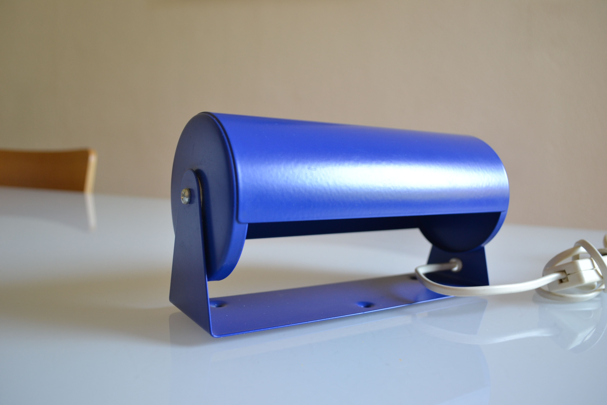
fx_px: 506
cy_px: 202
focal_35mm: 30
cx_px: 304
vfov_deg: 43.6
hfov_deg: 61.9
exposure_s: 1/60
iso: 400
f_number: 4
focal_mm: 20
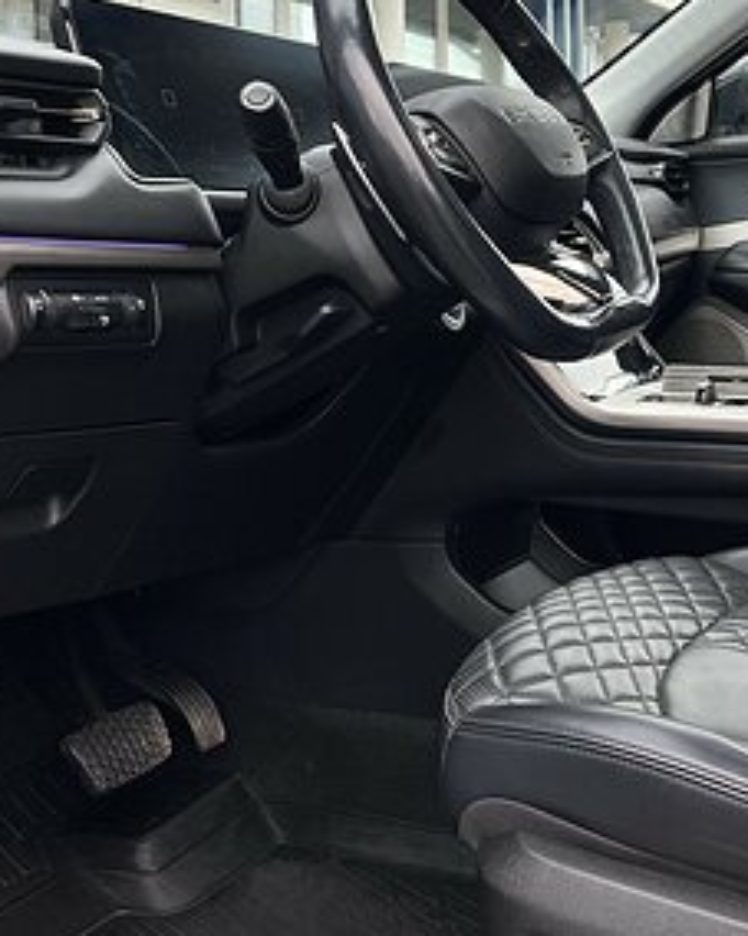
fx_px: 1357
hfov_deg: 30.0
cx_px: 616
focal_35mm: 49
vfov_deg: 37.6
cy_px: 303
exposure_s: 1/581
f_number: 1.5
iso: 50
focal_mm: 5.7
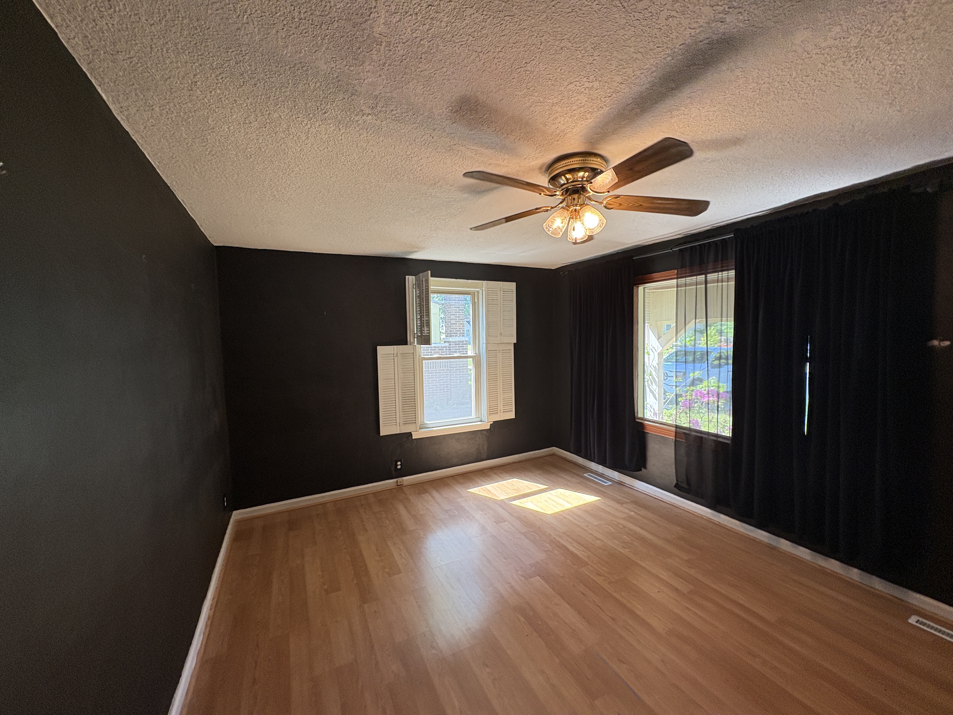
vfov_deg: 85.7
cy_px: 358
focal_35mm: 14
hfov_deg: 102.1
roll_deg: +2.4
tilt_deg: -4.1
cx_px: 476
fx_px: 385
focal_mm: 2.22
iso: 125
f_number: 2.2
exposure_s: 1/120
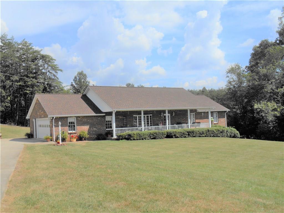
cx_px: 142
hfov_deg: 45.8
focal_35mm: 41
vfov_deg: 35.1
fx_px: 336
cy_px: 106
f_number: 3.9
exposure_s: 1/1600
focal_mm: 7.2
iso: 80
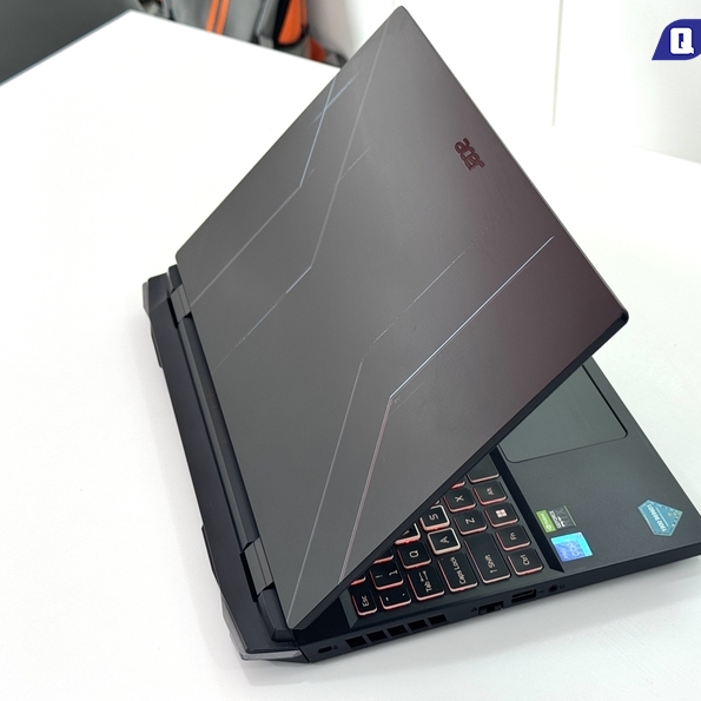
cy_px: 352
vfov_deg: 30.0
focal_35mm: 57
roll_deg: +2.1
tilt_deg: -37.9
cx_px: 426
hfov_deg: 30.0
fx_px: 1306
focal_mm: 6.76
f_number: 1.78
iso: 50
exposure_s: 1/121
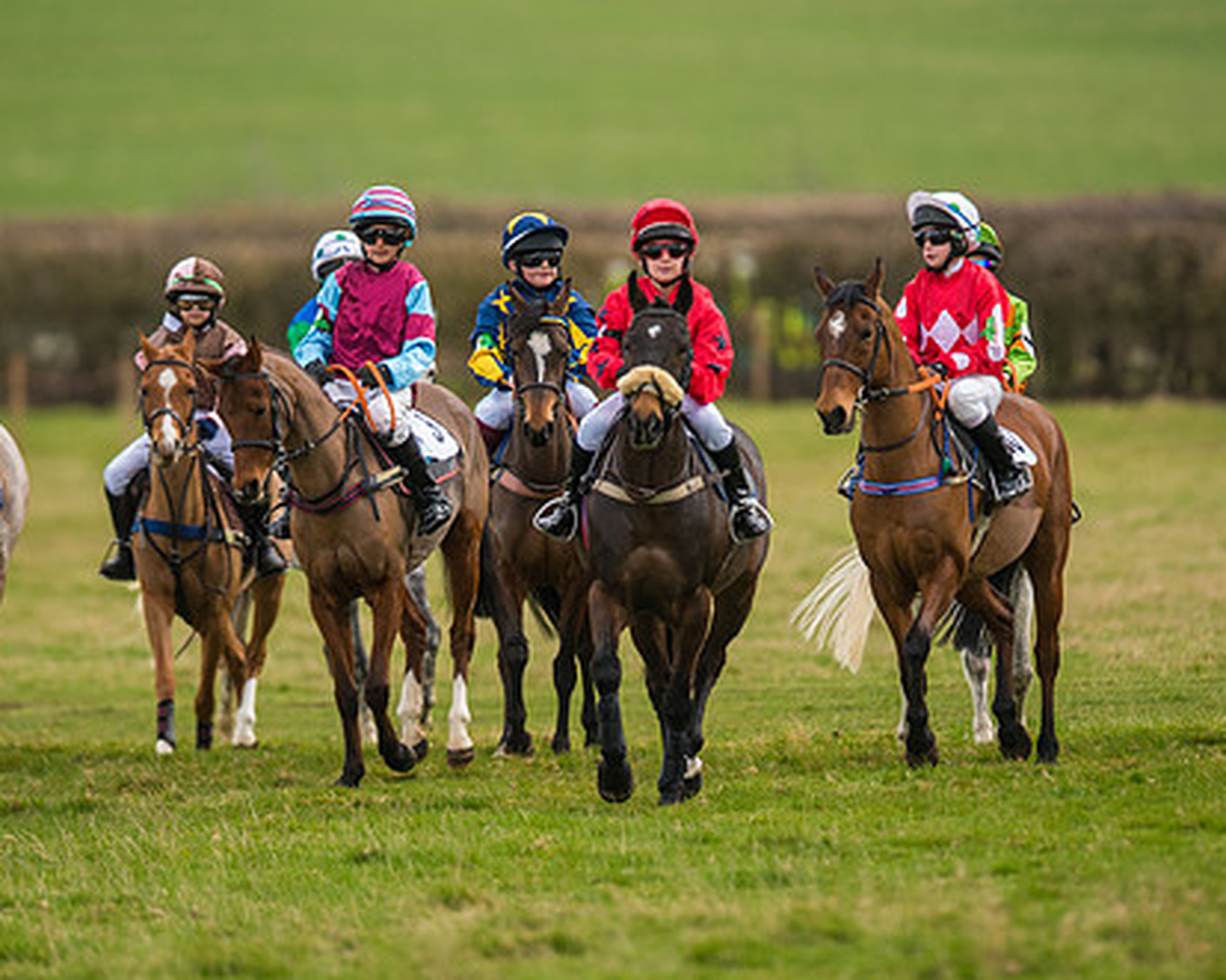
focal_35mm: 612
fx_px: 22201
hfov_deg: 3.2
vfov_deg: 2.5
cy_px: 441
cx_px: 547
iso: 400
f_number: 4
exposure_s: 1/1600
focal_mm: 400
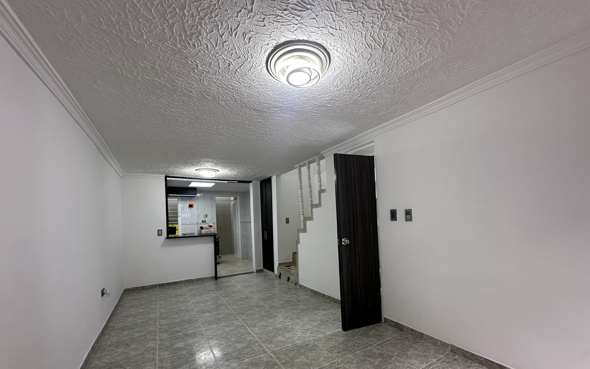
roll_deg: +1.1
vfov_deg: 74.0
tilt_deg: +0.6
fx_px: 241
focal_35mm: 15
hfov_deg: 101.5
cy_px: 221
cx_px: 297
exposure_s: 1/120
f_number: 2.2
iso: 200
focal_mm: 2.22
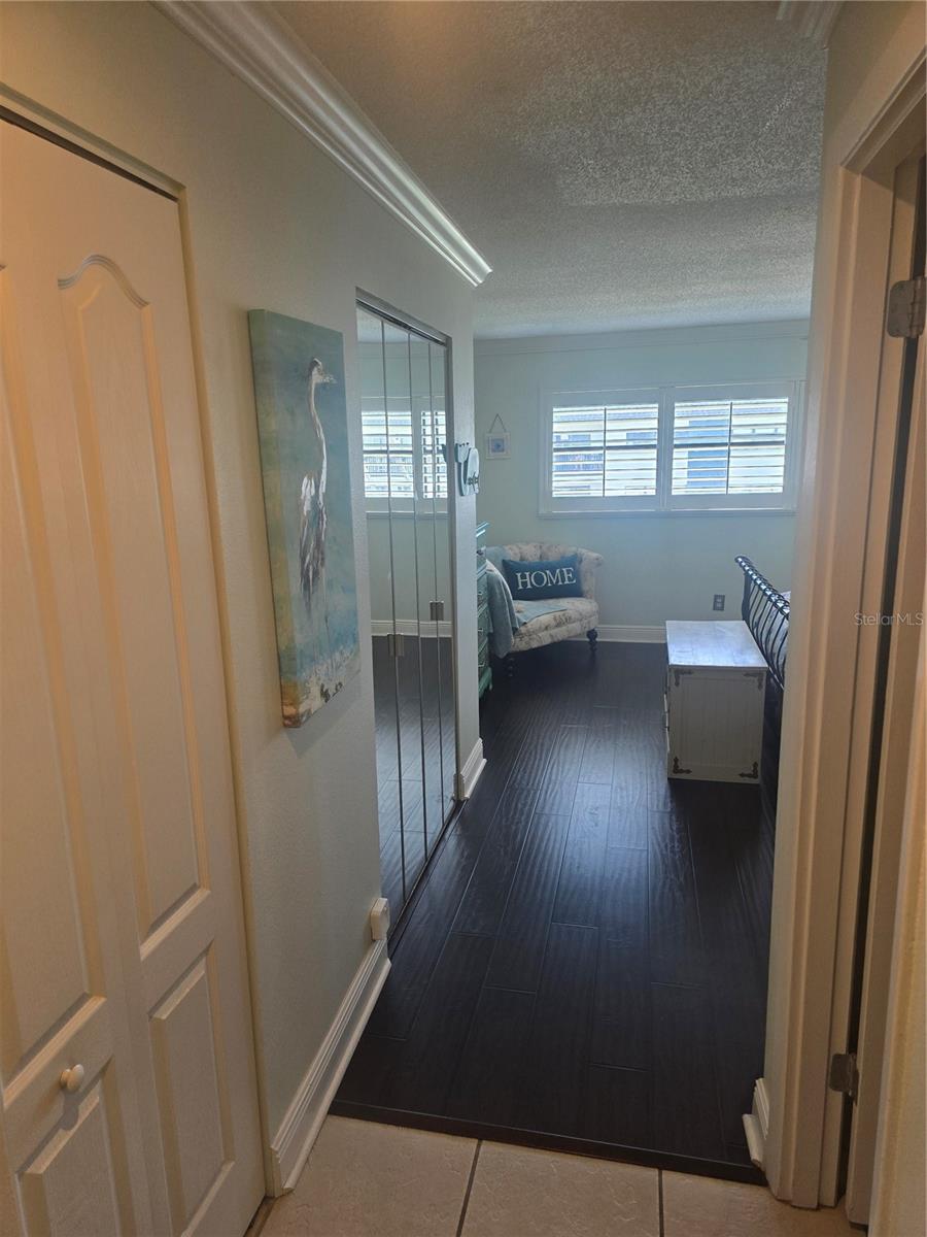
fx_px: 821
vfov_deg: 73.9
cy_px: 618
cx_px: 464
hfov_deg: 58.9
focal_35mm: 23
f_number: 1.7
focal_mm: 6.3
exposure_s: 1/120
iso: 100
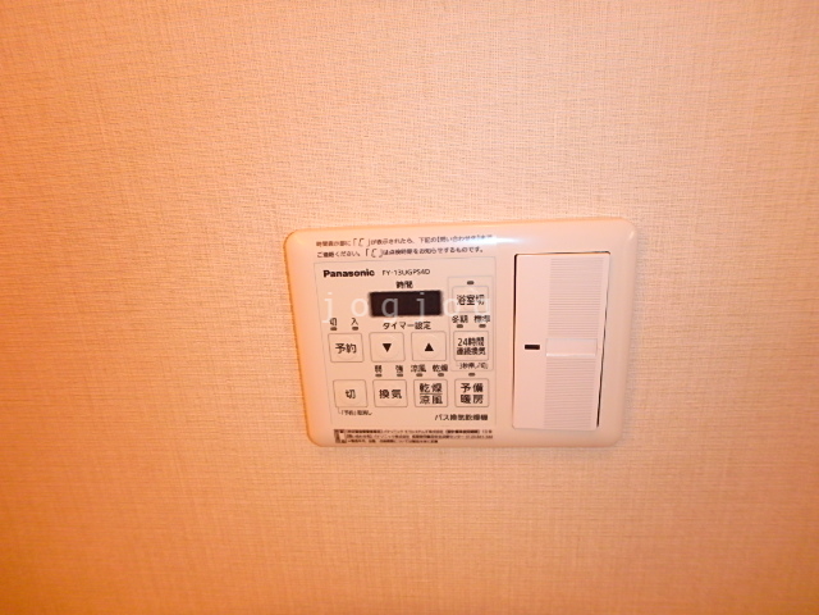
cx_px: 410
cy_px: 308
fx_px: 497
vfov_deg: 63.4
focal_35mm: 21
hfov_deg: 79.0
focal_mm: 3.7
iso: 160
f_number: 3.5
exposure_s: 1/30
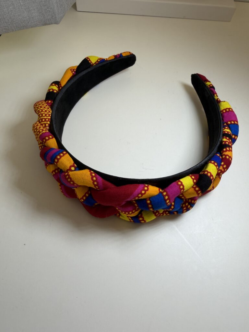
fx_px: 230
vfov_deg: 71.6
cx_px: 124
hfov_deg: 56.8
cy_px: 166
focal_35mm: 24
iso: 40
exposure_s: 1/121
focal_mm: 2.22
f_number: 2.2
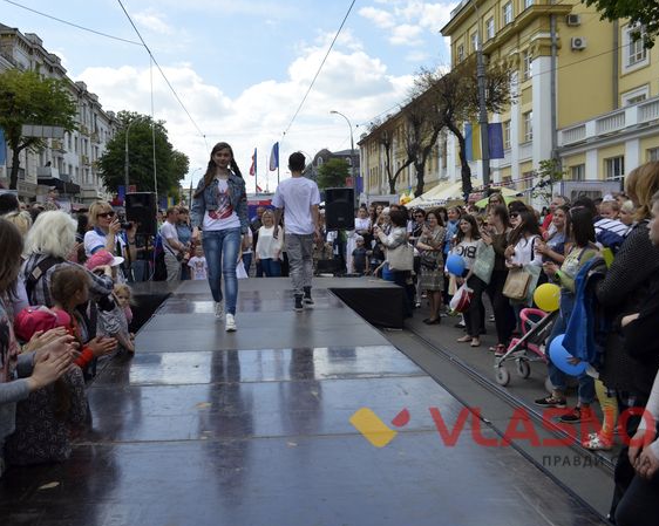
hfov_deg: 51.3
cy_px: 270
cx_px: 278
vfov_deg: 42.2
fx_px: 682
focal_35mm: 35
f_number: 5.6
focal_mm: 20
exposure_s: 1/1600
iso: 400
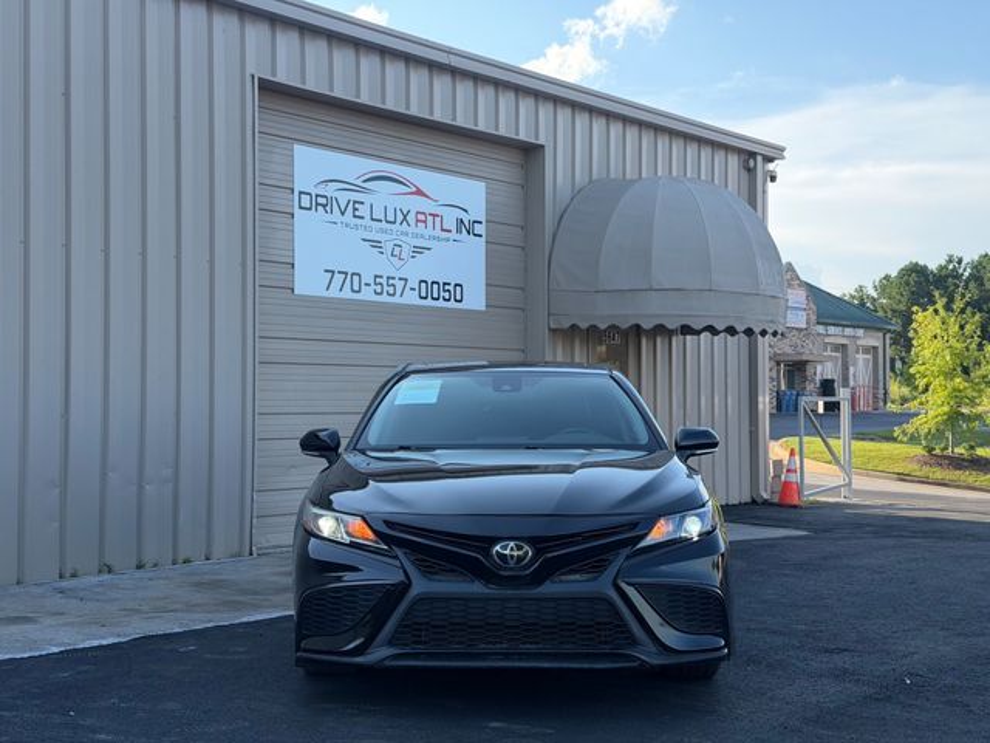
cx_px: 495
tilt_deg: +1.8
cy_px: 372
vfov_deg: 30.3
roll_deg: +0.7
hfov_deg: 39.7
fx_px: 1373
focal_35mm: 48
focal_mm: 6.76
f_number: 1.78
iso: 100
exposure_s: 1/636
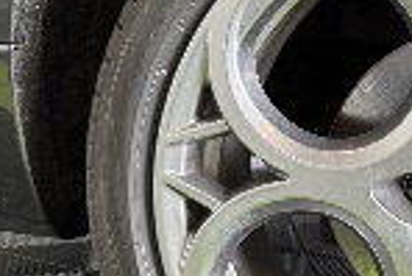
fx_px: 802
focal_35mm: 70
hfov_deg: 26.1
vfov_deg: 19.5
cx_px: 476
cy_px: 156
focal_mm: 6.76
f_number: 1.78
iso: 320
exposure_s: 1/60
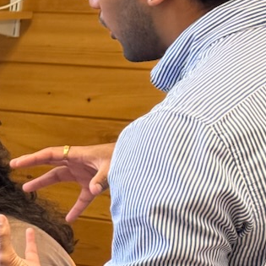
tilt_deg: -12.9
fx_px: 1200
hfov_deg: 10.0
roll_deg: -0.8
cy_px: 239
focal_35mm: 138
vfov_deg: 12.6
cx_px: -492
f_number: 1.78
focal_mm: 6.76
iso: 80
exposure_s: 1/120
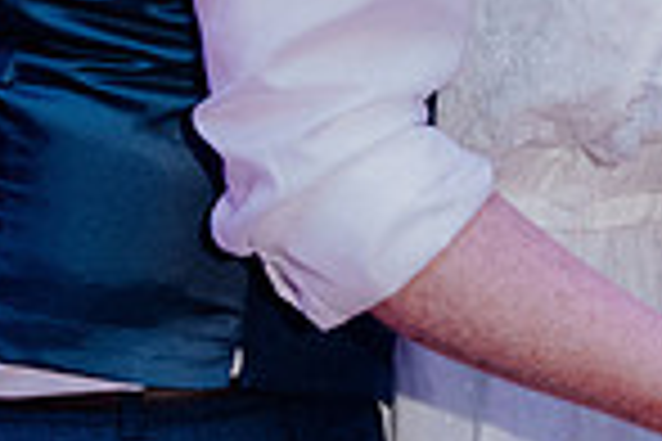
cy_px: -214
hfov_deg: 7.6
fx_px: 4946
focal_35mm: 269
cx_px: 743
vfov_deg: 5.1
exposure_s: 1/160
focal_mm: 68
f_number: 3.5
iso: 3200
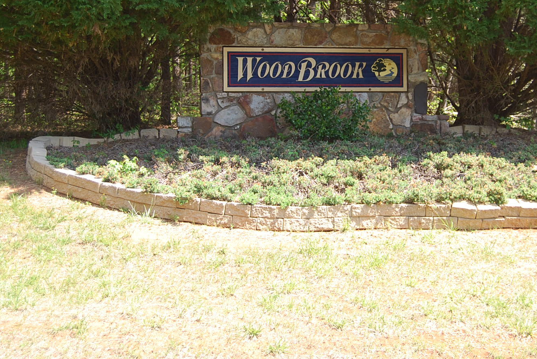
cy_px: 109
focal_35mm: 57
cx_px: 332
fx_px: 851
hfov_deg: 34.8
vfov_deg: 23.7
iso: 100
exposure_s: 1/125
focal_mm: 26
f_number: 4.2
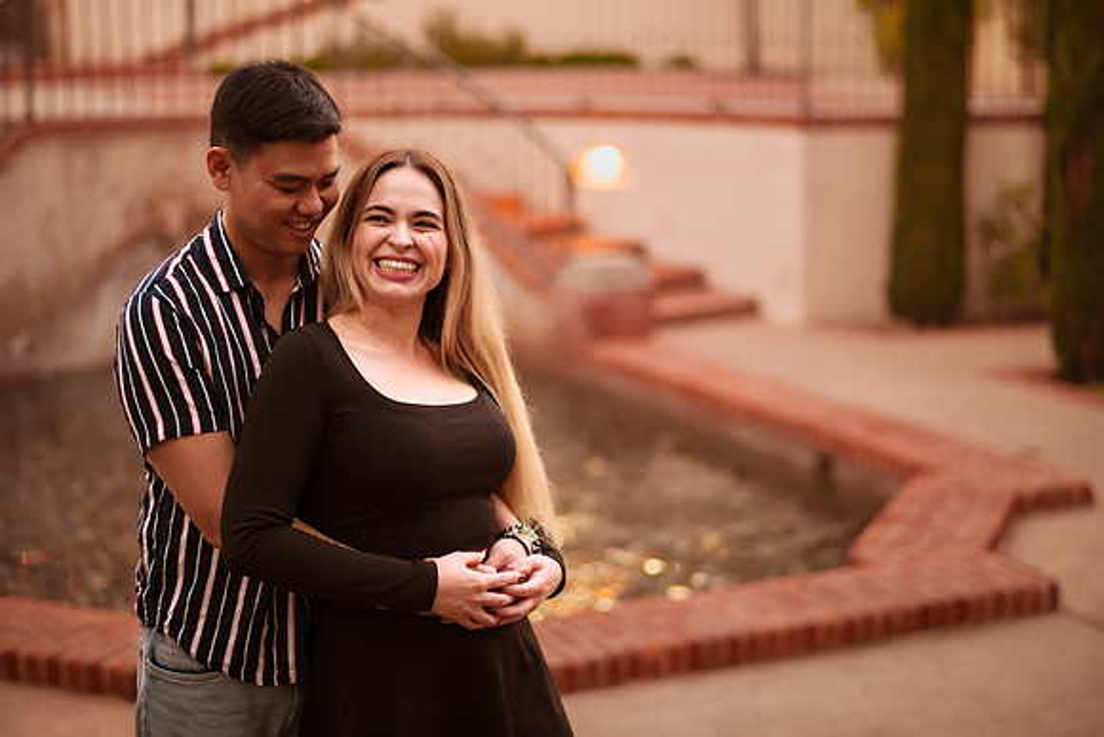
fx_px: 1779
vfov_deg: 23.4
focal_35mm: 58
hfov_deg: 34.5
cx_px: 552
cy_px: 368
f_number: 1.4
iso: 1250
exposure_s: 1/500
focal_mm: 58
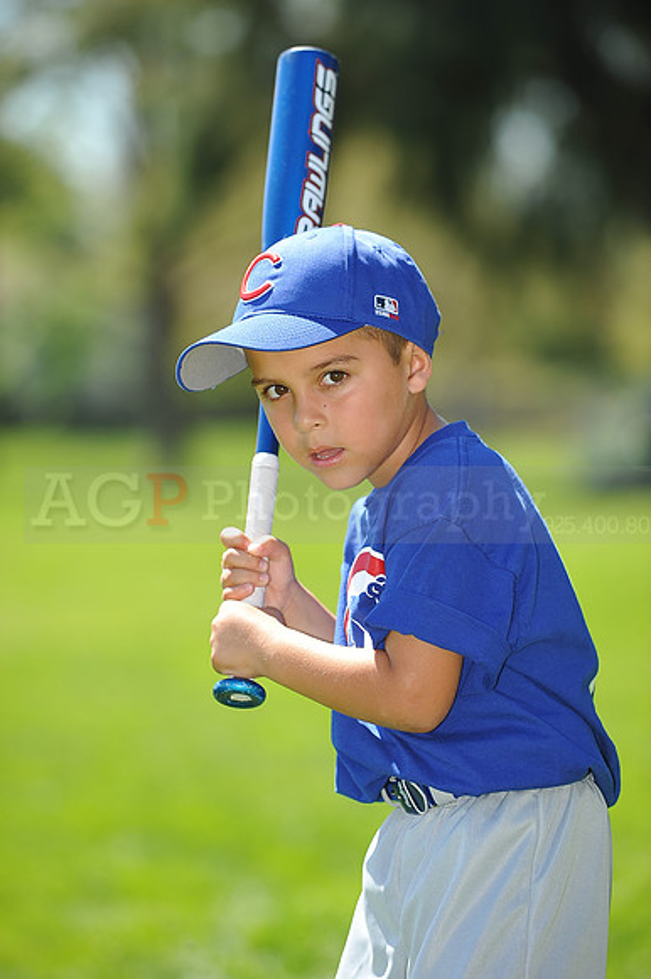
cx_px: 326
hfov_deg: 6.9
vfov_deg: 10.3
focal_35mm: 200
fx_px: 5431
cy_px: 490
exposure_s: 1/640
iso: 200
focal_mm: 200
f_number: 4.5
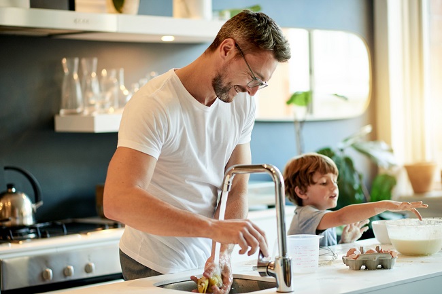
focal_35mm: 85
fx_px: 1043
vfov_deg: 16.1
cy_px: 147
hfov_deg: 23.9
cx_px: 221
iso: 400
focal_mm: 85
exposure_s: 1/200
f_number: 2.2
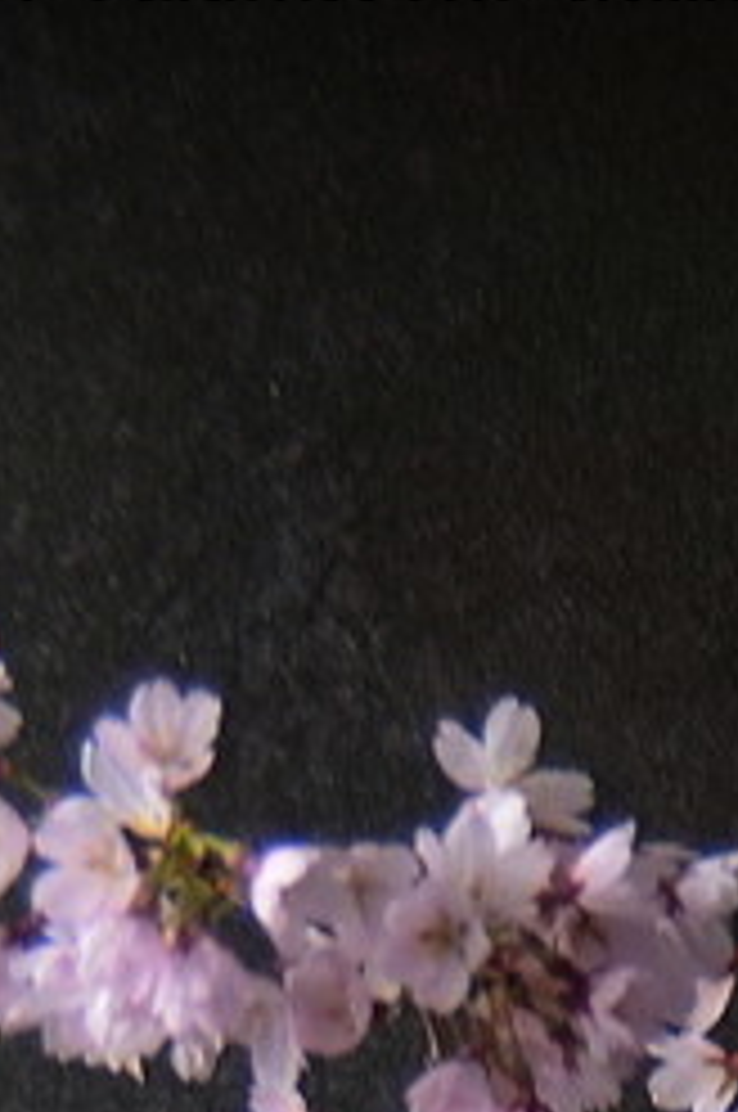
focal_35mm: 208
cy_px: 1882
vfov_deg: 9.5
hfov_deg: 6.6
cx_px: 720
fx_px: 6414
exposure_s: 1/1.3
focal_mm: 38
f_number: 4
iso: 200
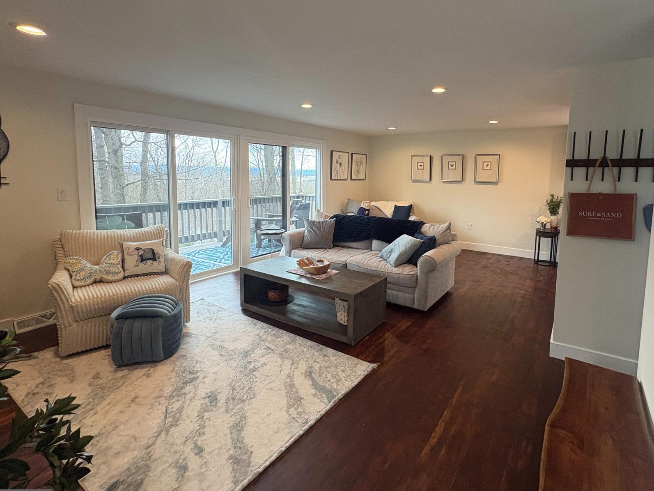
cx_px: 370
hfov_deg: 87.3
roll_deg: -0.6
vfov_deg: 71.2
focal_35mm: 18
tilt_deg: -4.4
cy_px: 207
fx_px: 340
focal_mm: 2.22
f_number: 2.2
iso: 200
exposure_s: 1/120
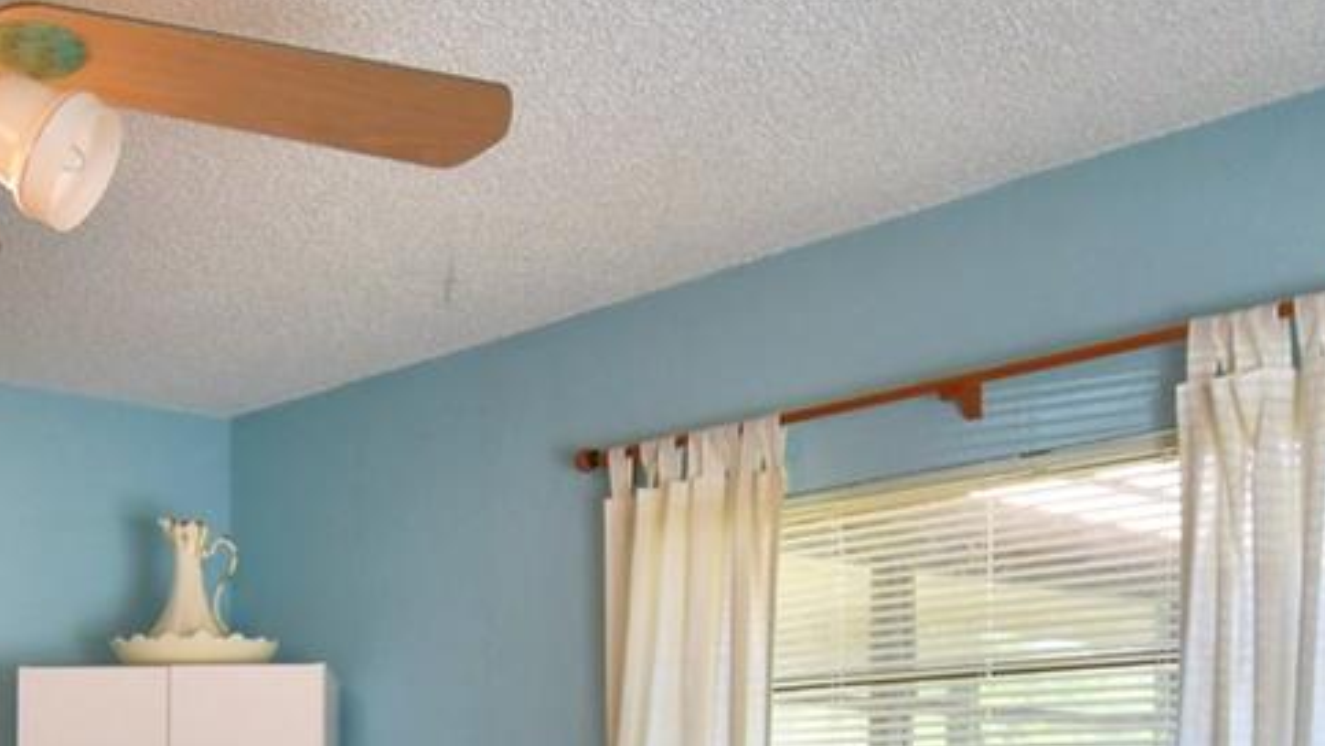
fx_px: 1827
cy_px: 831
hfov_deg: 38.3
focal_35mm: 52
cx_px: 261
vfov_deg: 21.8
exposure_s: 1/100
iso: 400
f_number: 4.5
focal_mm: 10
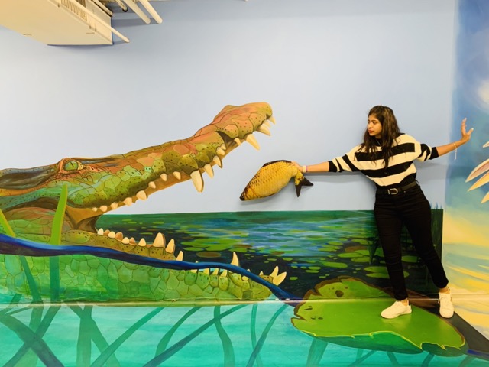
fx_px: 367
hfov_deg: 67.3
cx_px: 244
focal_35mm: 26
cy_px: 184
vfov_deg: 53.1
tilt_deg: -7.3
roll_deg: +1.0
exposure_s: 1/60
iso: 100
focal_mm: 4.25
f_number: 1.8
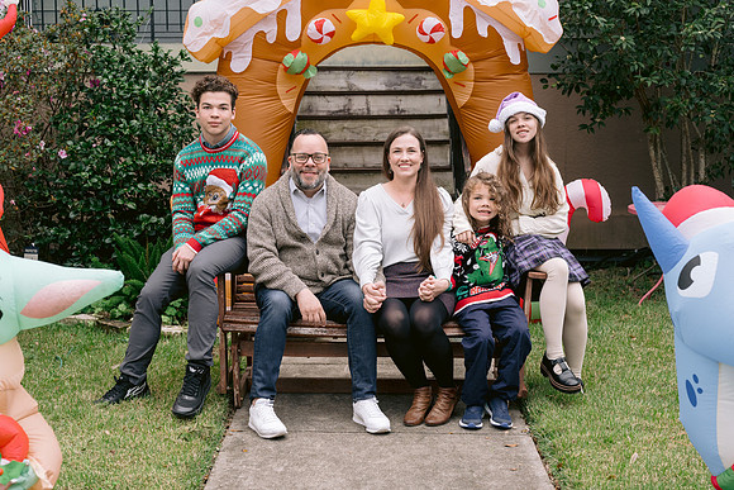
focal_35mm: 55
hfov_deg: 36.0
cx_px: 330
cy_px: 245
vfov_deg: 24.5
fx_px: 1128
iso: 400
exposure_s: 1/125
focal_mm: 50
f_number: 4.5
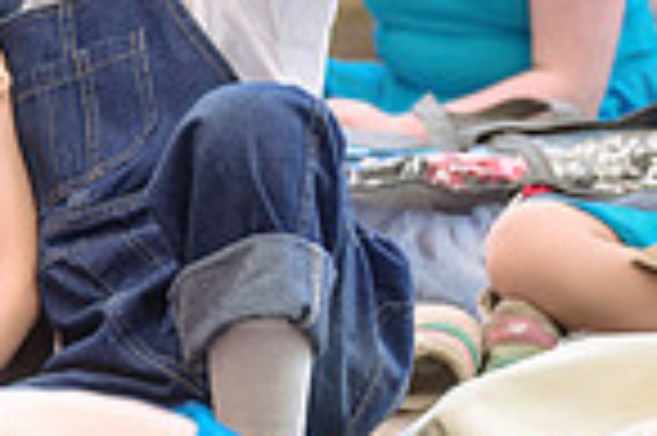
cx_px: -117
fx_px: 5086
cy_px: 187
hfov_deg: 7.3
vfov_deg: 4.9
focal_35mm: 279
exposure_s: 1/125
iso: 500
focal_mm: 70
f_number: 2.8
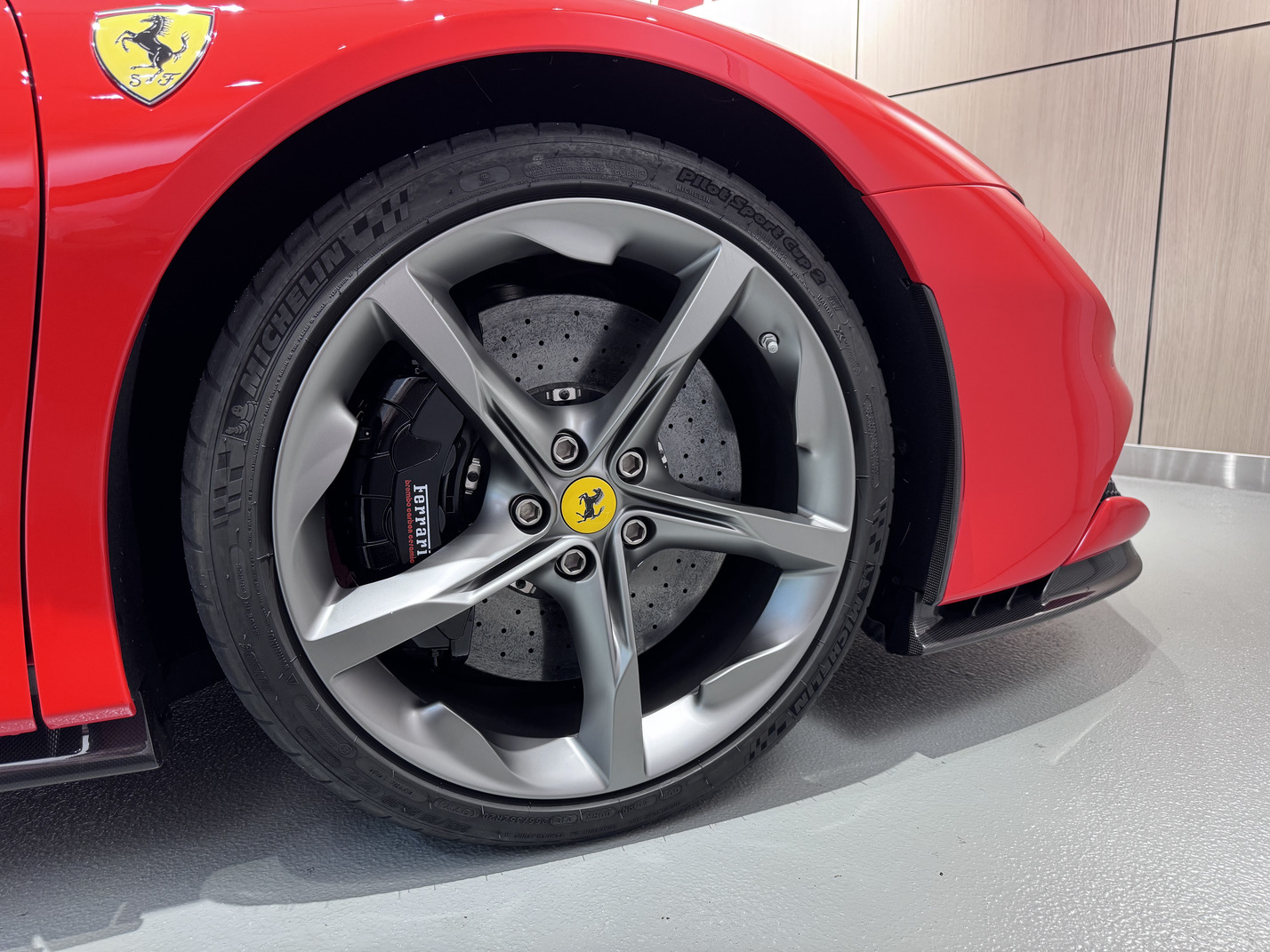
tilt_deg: -10.3
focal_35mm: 24
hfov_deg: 71.6
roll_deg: +0.5
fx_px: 881
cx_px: 635
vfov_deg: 56.8
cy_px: 476
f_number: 1.78
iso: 200
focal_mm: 6.76
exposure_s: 1/50
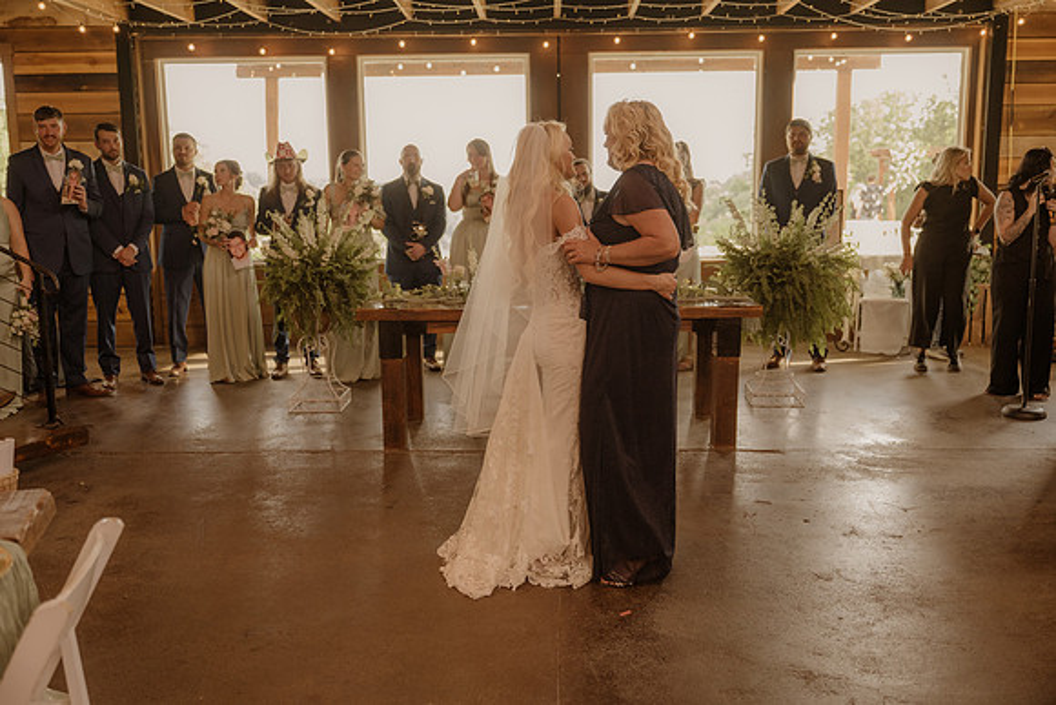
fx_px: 1014
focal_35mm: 35
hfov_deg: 55.0
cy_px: 352
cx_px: 528
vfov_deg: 38.3
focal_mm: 33.5
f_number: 2.8
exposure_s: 1/250
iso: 1000
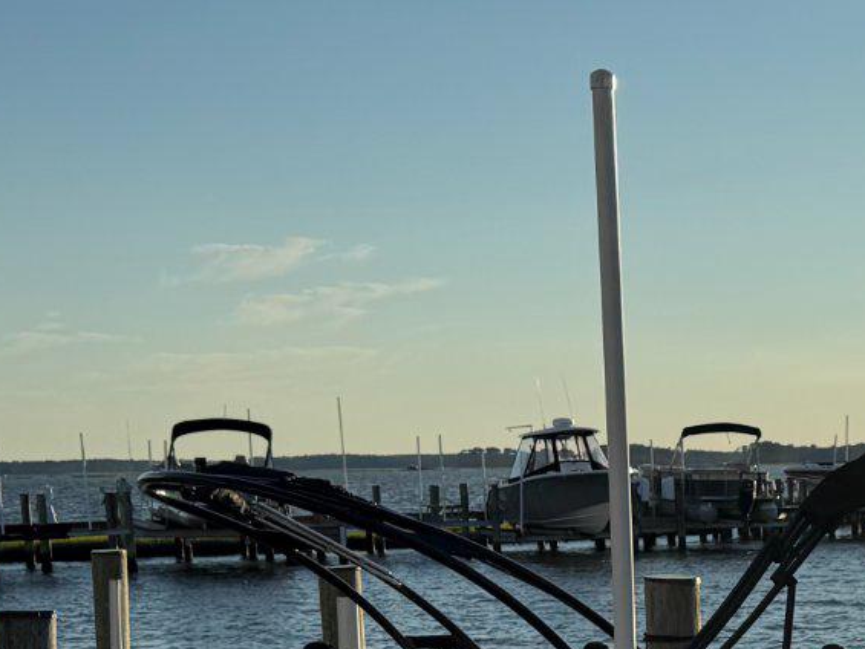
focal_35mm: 87
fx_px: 2174
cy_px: 756
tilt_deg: -7.8
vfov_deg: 16.4
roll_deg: +1.3
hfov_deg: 20.9
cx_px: 1058
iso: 80
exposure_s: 1/7353
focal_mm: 6.76
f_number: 1.78
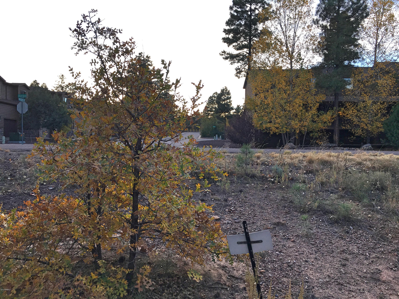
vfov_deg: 48.2
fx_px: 334
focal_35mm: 29
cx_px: 200
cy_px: 150
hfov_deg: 61.7
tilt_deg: -2.2
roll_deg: -0.2
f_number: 2.2
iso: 25
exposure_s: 1/120
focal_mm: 4.15
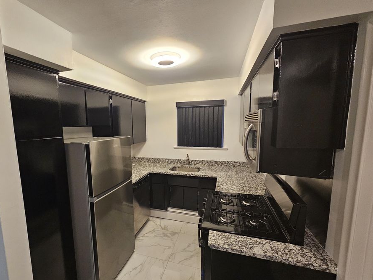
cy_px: 148
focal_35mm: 15
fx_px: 162
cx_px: 159
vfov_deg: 81.7
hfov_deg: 97.5
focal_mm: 2.2
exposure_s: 1/40
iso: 320
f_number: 2.2
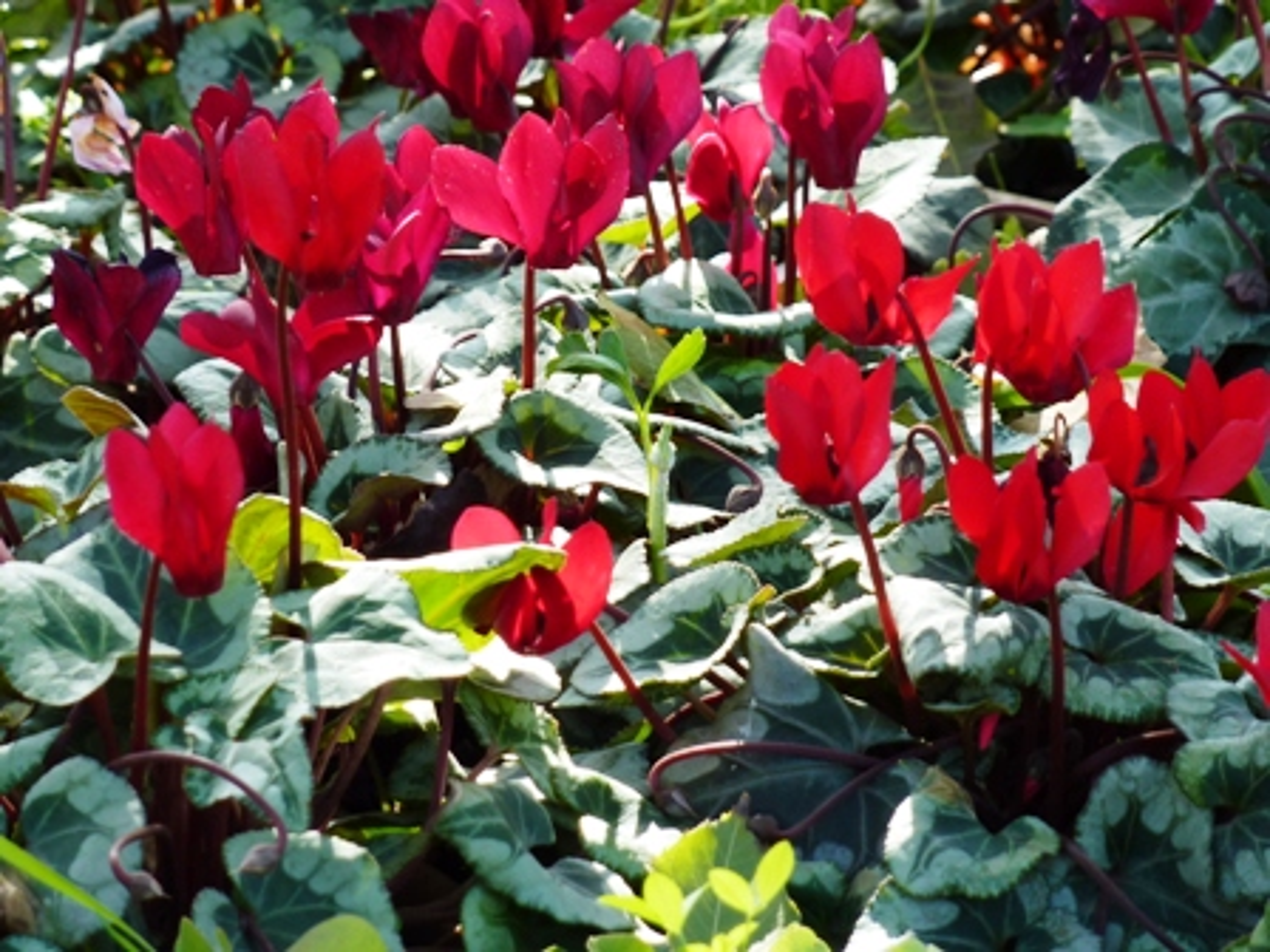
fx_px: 8255
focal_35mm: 225
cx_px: 635
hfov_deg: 8.8
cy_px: 476
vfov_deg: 6.6
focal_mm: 37
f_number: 4.6
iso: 100
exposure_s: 1/80
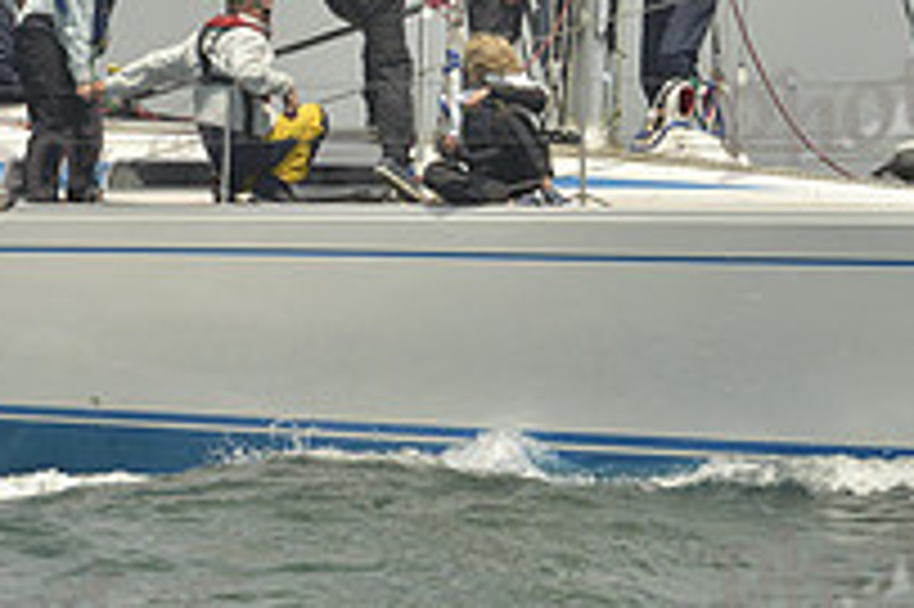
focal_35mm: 243
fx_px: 6164
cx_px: 482
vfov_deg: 5.6
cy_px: -106
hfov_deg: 8.5
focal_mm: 85
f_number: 13
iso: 560
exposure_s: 1/1250
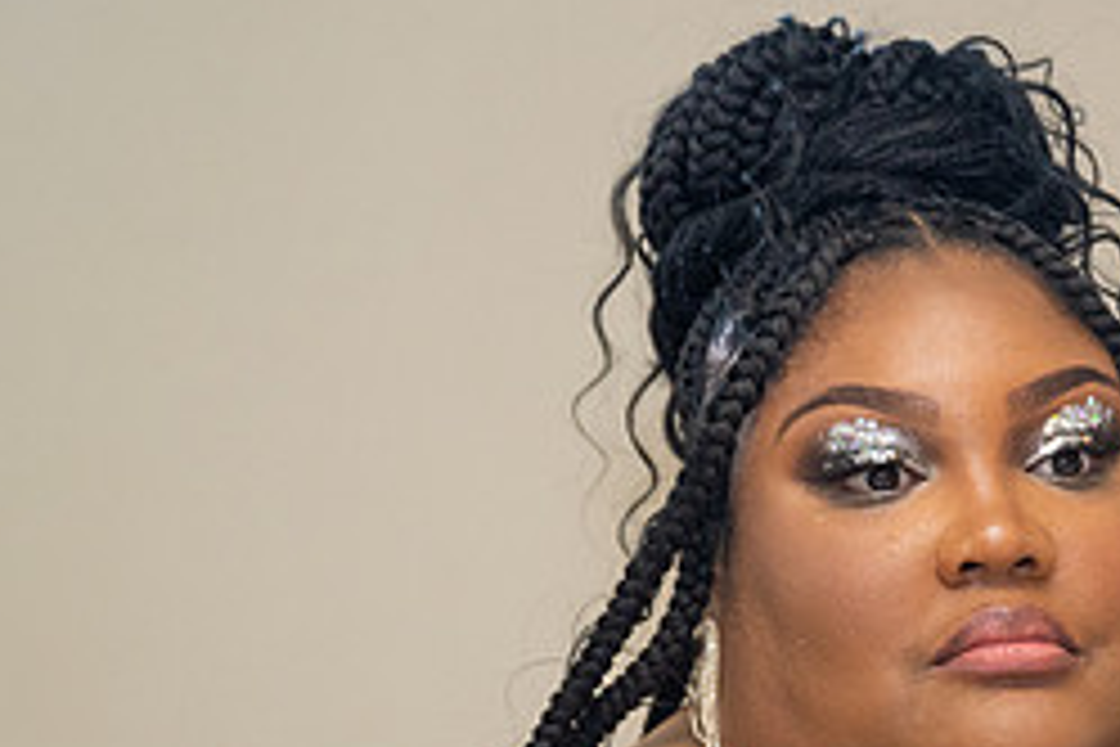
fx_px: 5071
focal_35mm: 163
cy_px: 749
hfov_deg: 12.5
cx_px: 981
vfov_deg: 8.4
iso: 2000
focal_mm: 70
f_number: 3.2
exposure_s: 1/160
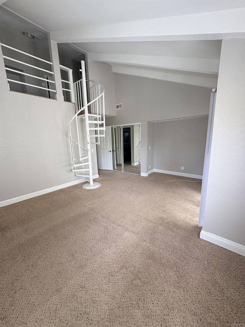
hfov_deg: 85.7
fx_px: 132
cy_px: 164
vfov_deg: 102.1
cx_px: 122
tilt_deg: -9.8
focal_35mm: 14
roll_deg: +1.6
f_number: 2.2
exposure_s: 1/99
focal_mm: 2.22
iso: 160
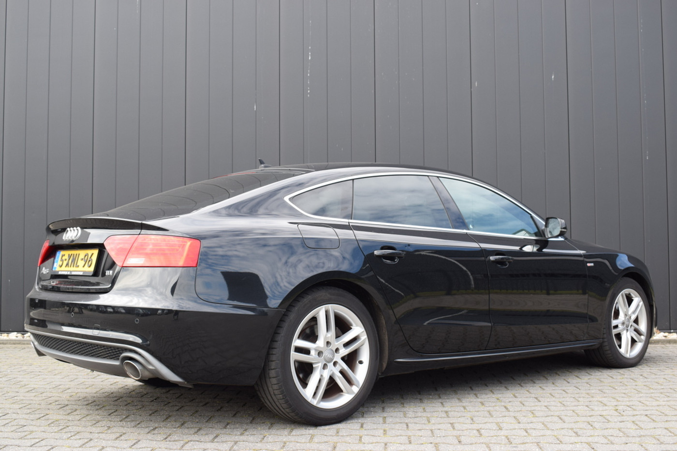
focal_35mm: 40
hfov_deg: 47.9
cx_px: 338
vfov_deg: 33.0
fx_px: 761
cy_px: 226
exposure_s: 1/200
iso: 400
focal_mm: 27
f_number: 7.1
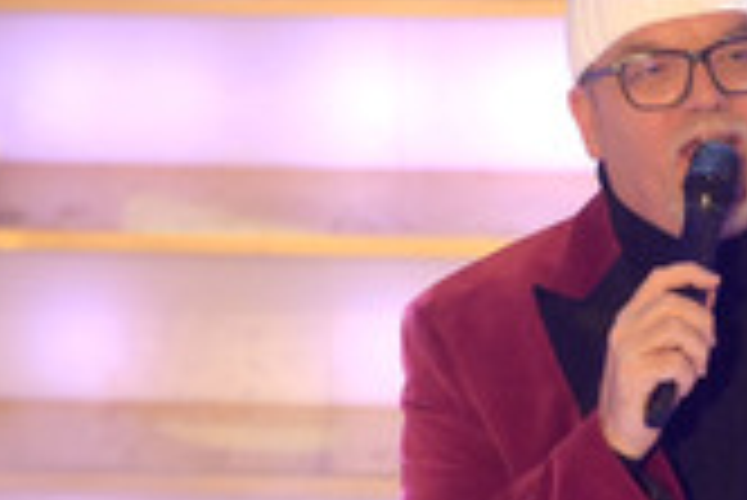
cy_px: 527
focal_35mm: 1355
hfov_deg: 1.5
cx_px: 736
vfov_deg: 1.0
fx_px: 28140
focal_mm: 500
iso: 12800
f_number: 5.6
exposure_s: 1/400
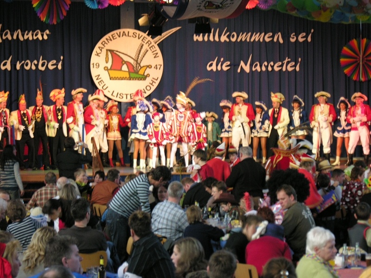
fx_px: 1233
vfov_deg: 12.9
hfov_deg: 17.1
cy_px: 139
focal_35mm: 115
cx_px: 186
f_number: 3.7
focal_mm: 29.3
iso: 200
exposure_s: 1/22.2
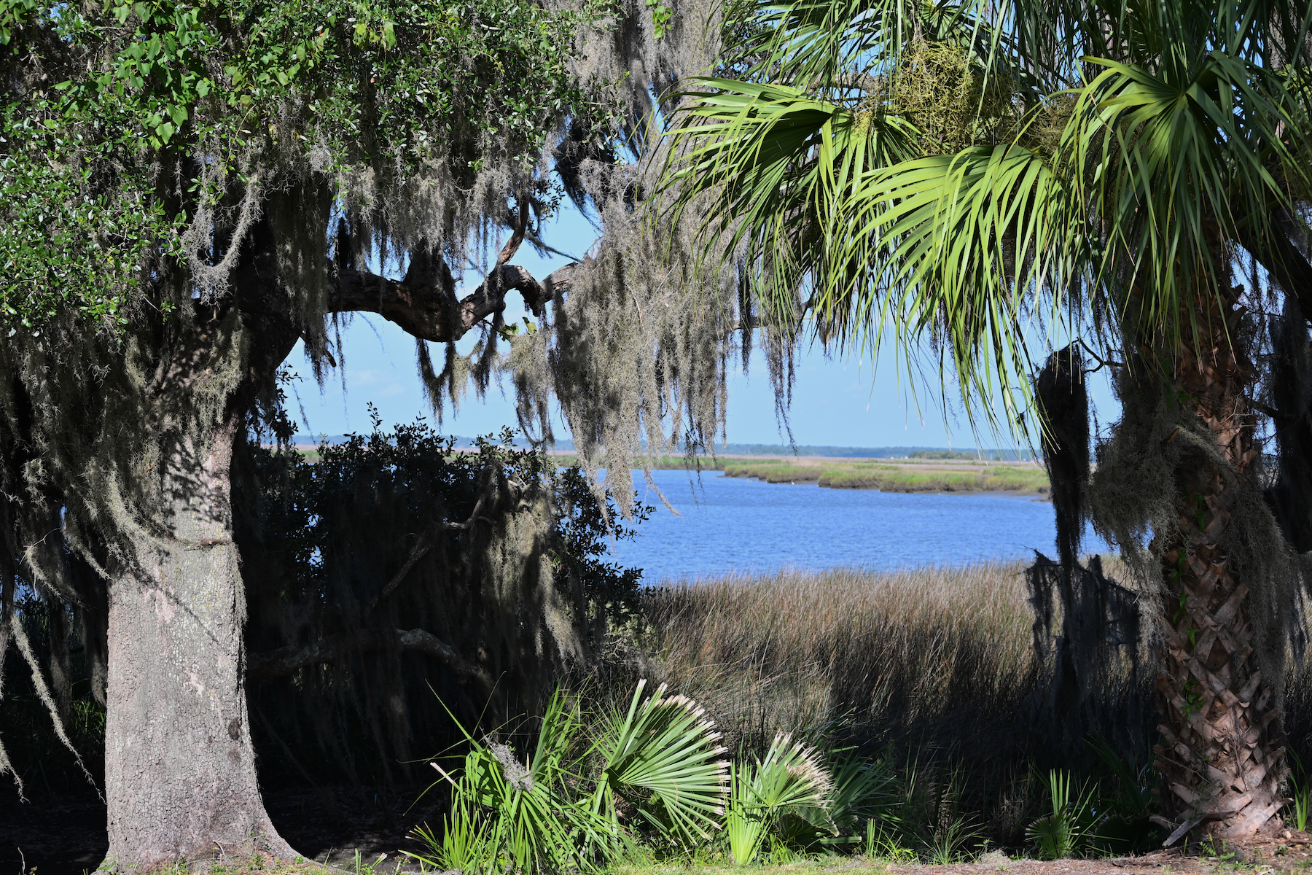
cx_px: 656
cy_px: 438
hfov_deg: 33.4
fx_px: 2186
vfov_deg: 22.6
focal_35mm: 60
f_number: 6
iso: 160
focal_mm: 60
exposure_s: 1/250
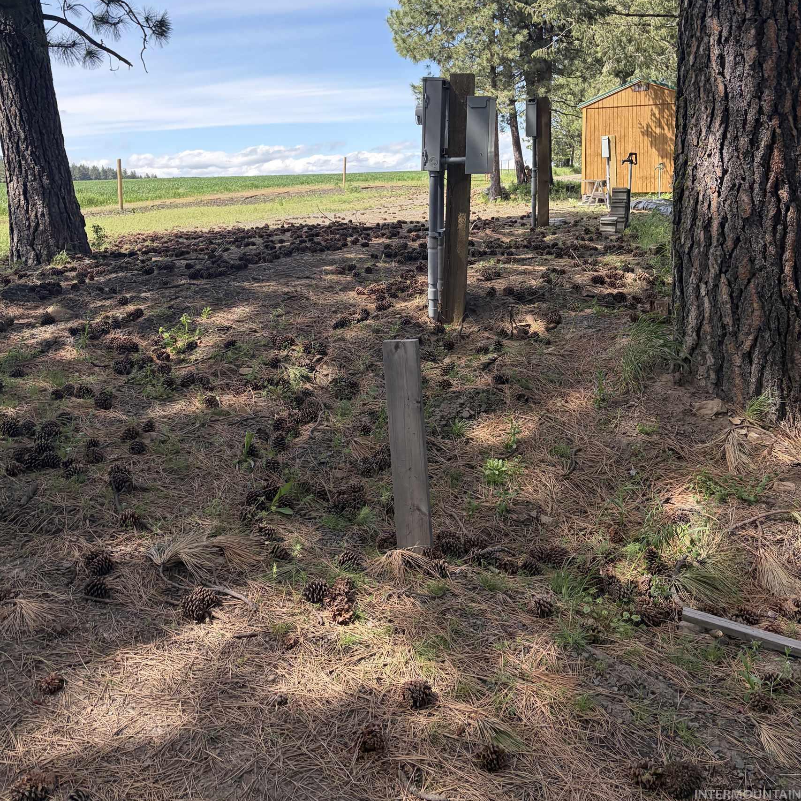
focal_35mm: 31
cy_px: 303
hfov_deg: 52.5
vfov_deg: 52.0
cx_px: 398
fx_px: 812
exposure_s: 1/1001
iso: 64
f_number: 1.6
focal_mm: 5.96
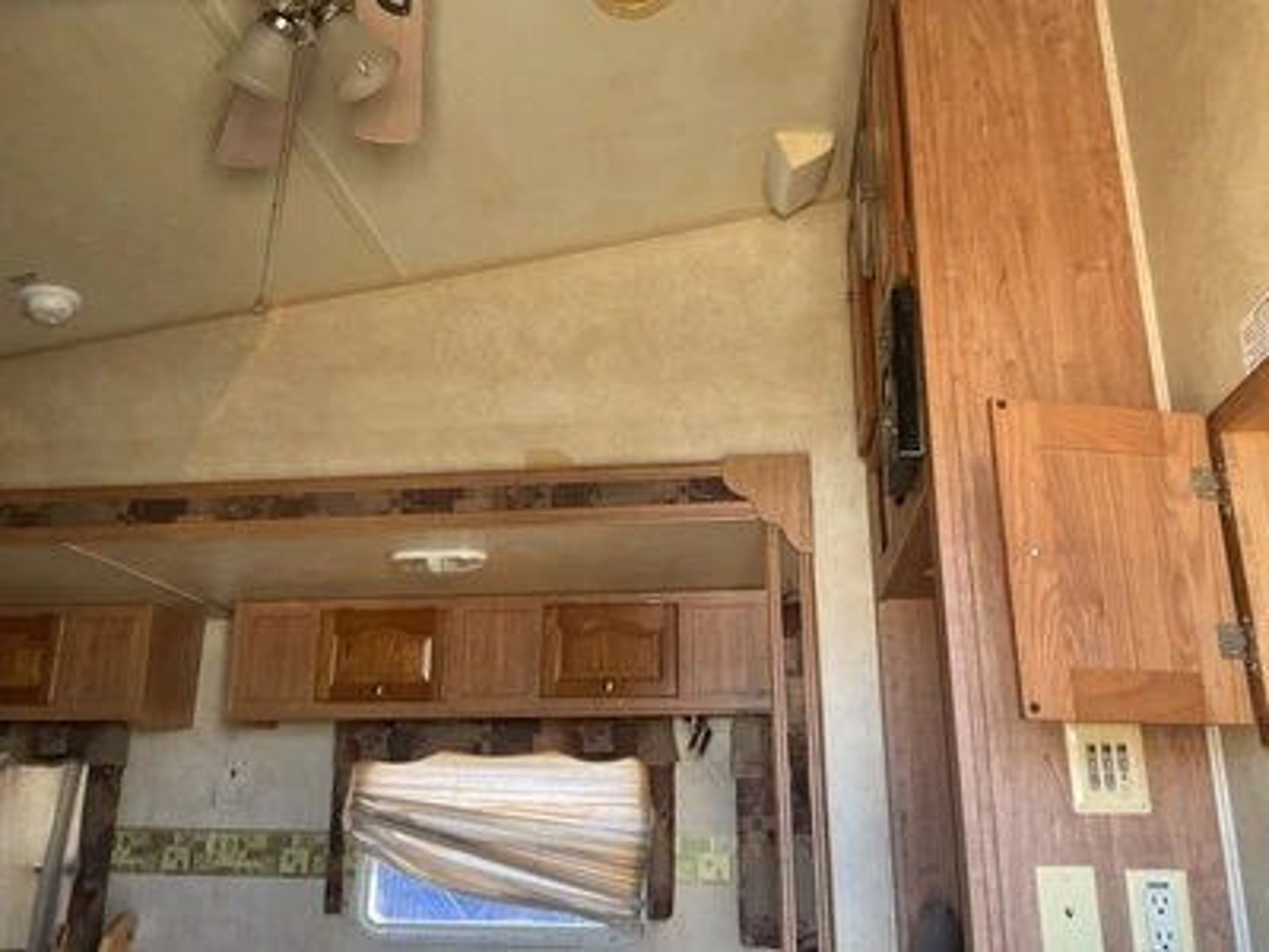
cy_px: 476
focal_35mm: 29
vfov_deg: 48.2
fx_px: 1063
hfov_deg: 61.7
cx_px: 634
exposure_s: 1/88
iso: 64
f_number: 1.8
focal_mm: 3
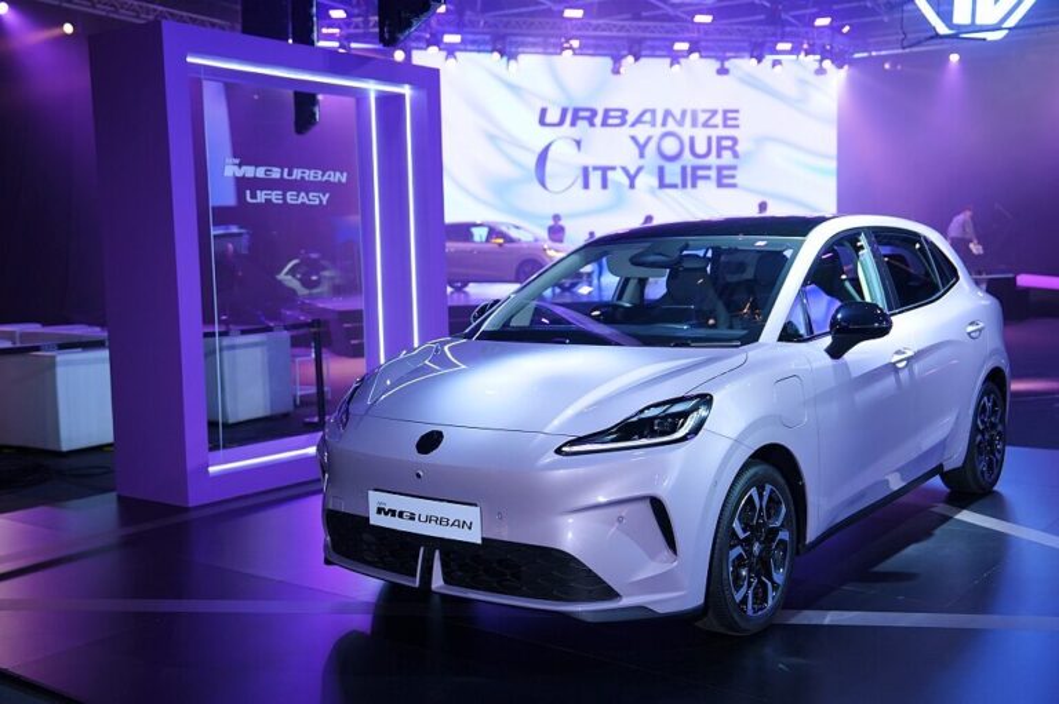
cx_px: 530
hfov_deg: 50.7
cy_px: 352
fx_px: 1117
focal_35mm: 38
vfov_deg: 35.0
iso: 640
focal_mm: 38
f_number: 3.2
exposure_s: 1/100
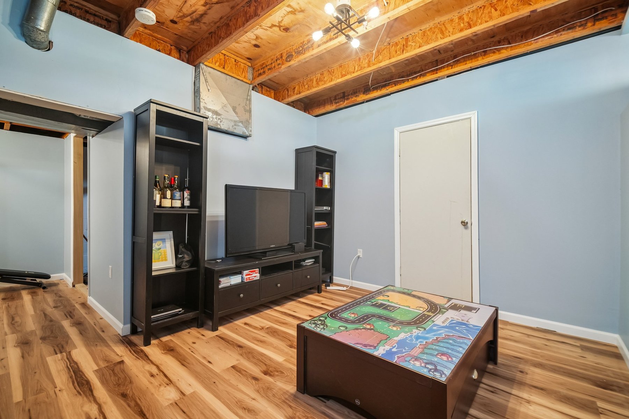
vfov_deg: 53.1
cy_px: 210
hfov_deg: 73.7
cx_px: 314
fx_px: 419
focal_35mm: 24
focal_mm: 24
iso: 2500
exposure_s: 1/20
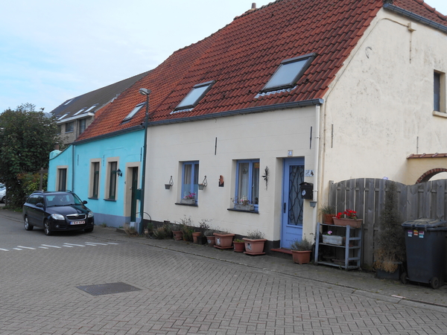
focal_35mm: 39
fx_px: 504
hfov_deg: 47.9
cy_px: 168
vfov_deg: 36.8
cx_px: 224
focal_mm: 6.7
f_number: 3.9
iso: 80
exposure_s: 1/400
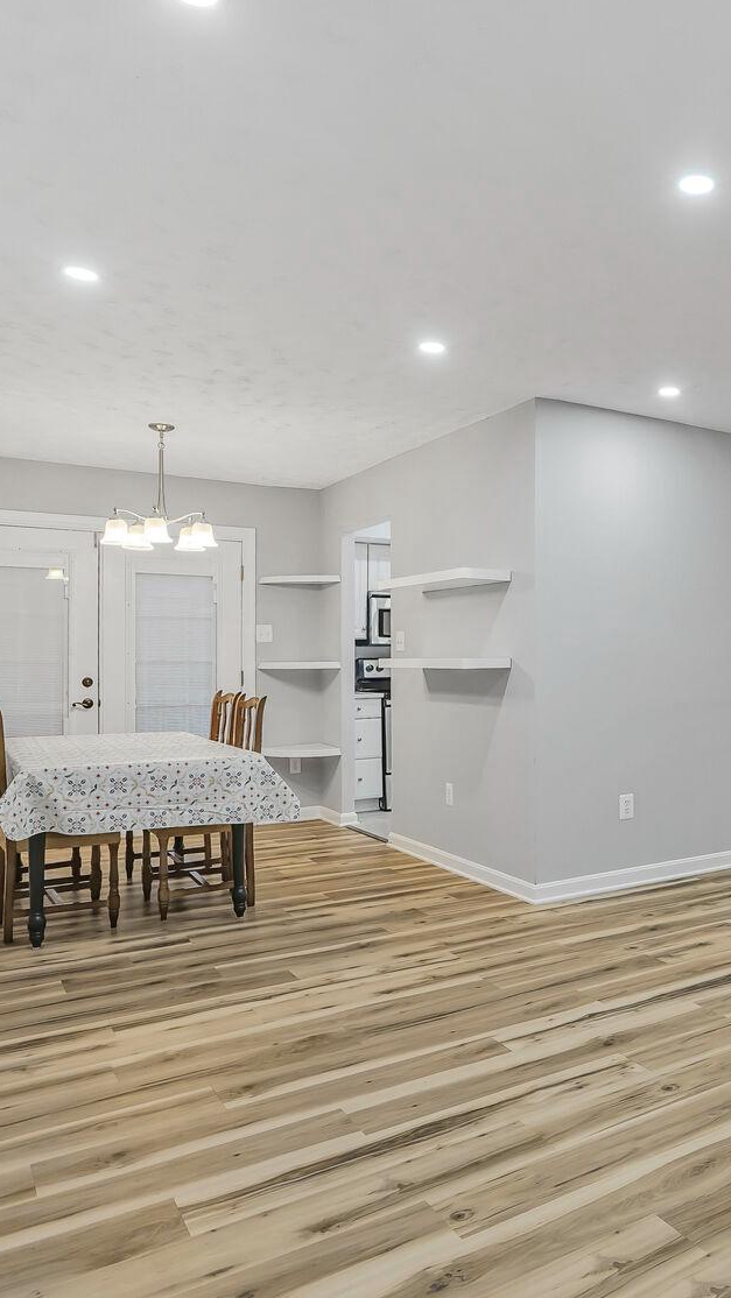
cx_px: 693
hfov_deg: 40.2
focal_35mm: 26
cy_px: 647
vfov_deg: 71.9
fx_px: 896
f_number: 8
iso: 800
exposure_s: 1/15
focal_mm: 16
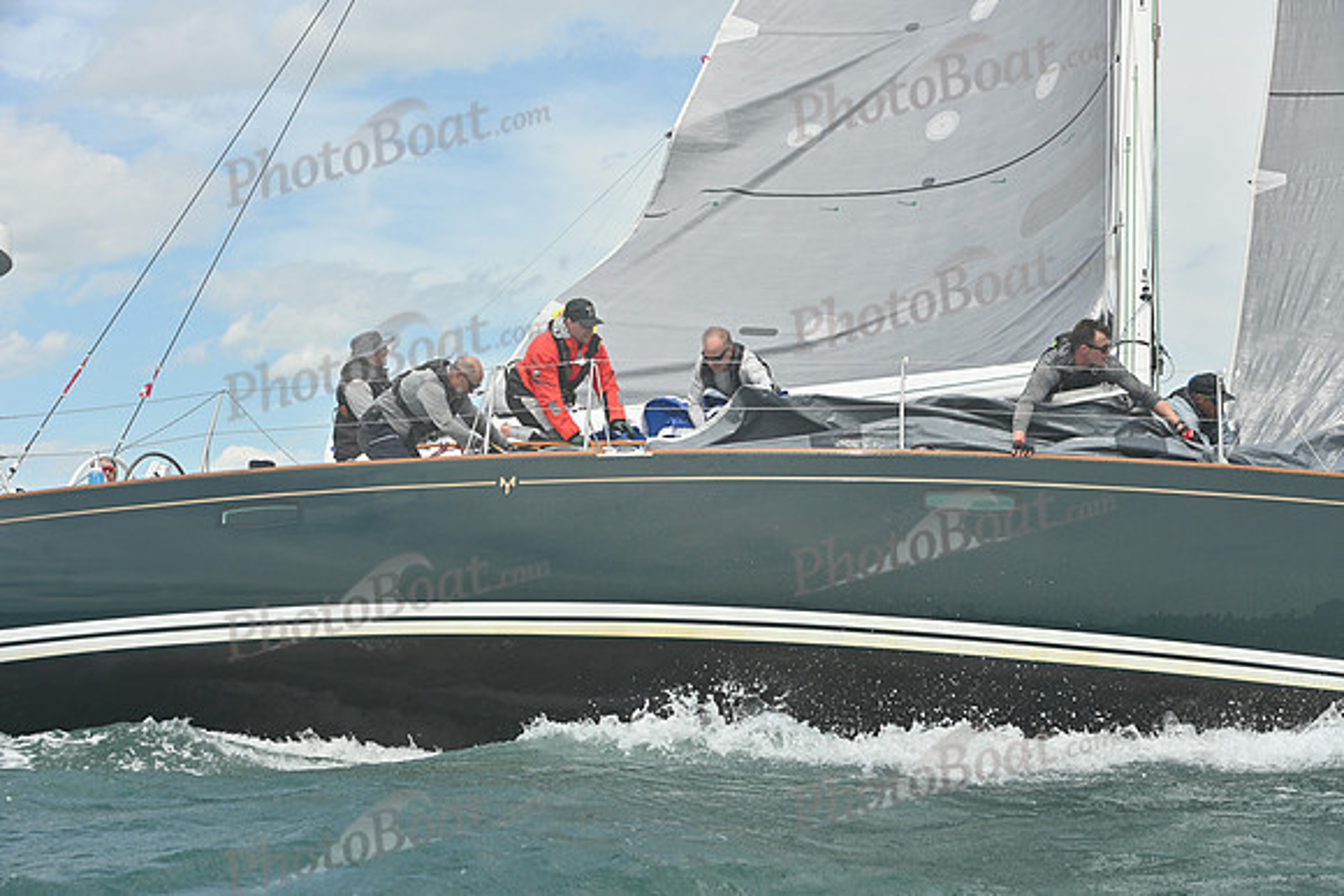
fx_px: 2614
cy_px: 448
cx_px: 672
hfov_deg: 28.8
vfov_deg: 19.5
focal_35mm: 70
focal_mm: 70
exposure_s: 1/1250
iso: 320
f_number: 8
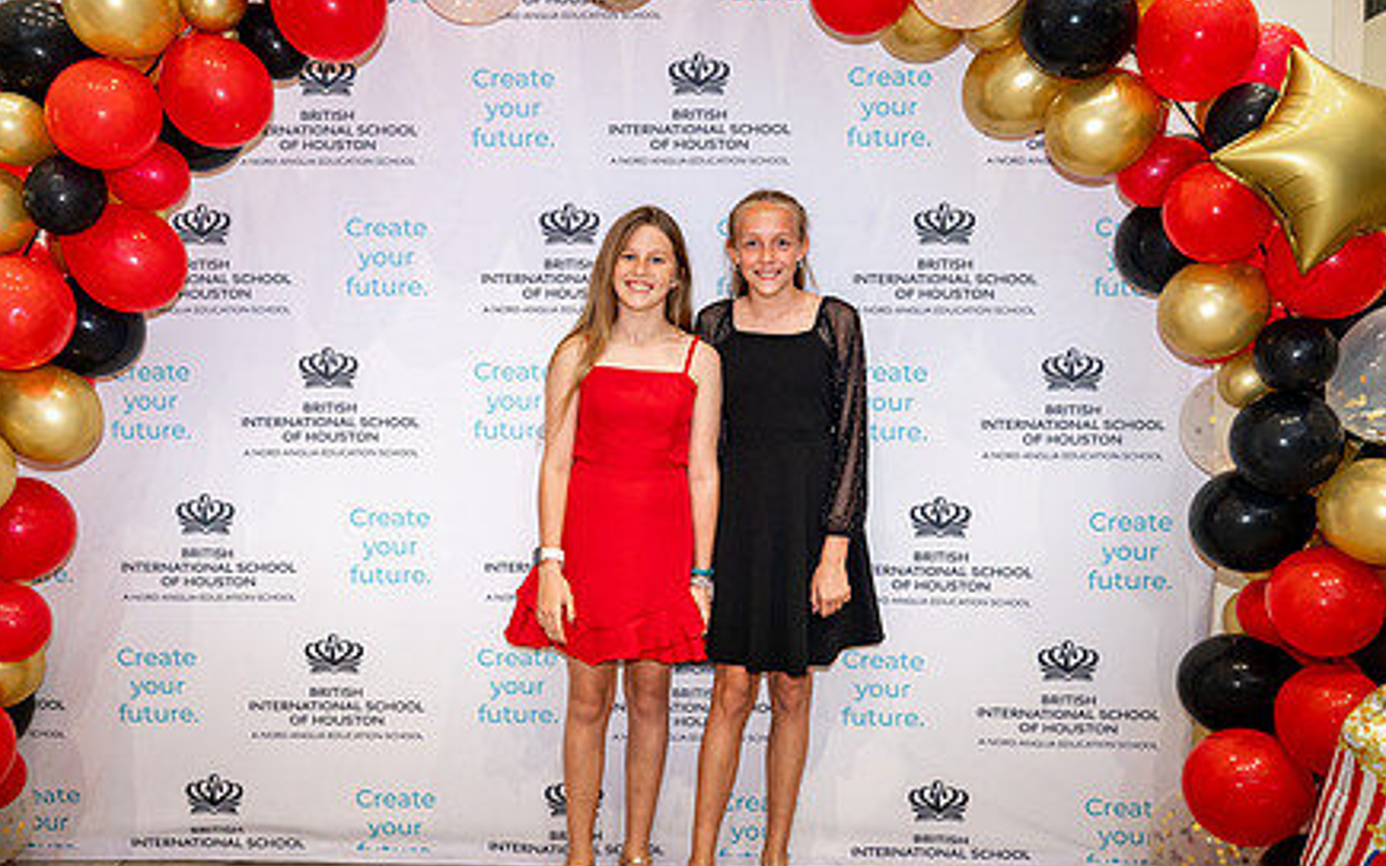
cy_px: 377
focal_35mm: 34
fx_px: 1284
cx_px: 621
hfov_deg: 56.6
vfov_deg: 37.2
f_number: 4
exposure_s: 1/100
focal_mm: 25
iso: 1250
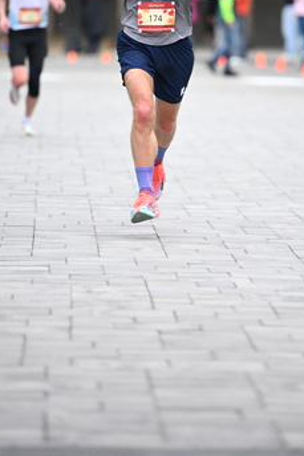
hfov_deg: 4.3
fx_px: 4057
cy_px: 115
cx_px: 202
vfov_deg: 6.4
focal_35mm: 320
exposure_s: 1/1250
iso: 1600
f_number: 2.8
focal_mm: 200
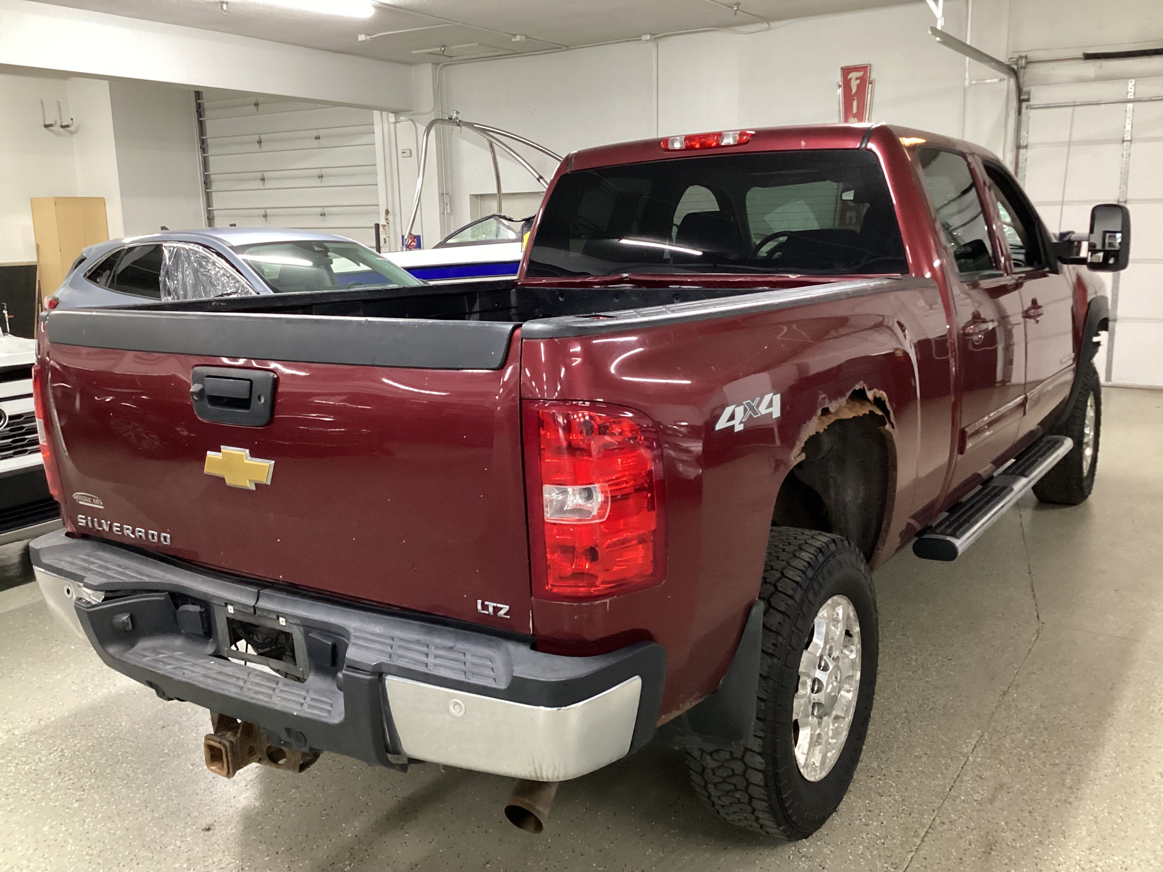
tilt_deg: -12.9
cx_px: 582
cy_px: 436
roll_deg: +0.6
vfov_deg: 45.4
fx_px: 1042
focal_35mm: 31
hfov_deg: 58.4
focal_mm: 3.3
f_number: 2.4
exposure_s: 1/33
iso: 320
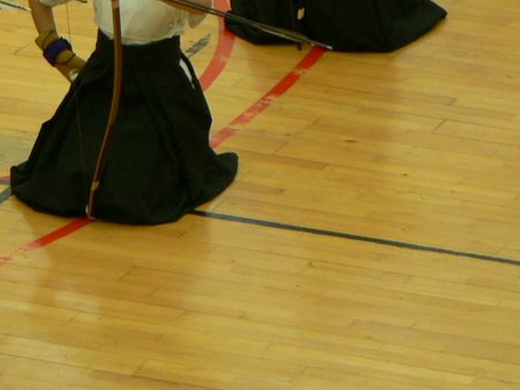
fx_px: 6204
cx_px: -107
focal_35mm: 413
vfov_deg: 3.6
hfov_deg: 4.8
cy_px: 16
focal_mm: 26.2
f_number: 3.3
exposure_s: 1/30
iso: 100
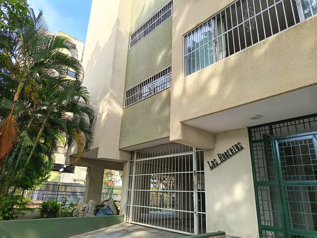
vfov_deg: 56.8
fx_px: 220
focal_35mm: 24
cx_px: 158
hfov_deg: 71.6
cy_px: 119
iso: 102
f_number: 1.75
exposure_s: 1/156
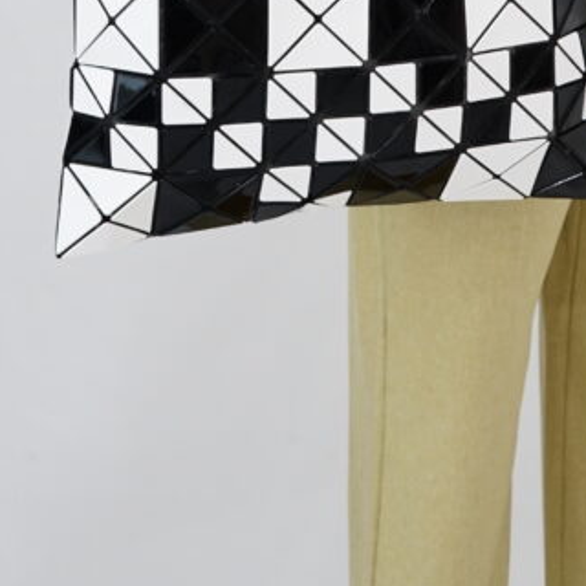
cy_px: -229
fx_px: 2605
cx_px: 475
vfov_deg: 12.4
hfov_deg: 12.8
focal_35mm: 136
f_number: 10
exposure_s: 1/4
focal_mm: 50
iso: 640
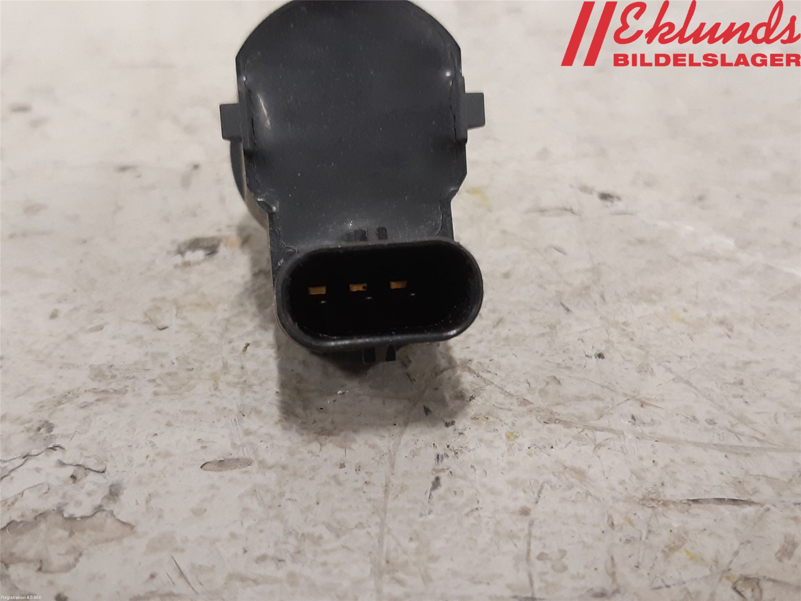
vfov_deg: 53.1
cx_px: 400
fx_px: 602
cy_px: 300
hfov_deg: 67.3
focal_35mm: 26
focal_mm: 3.93
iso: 250
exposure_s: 1/33
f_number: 1.7
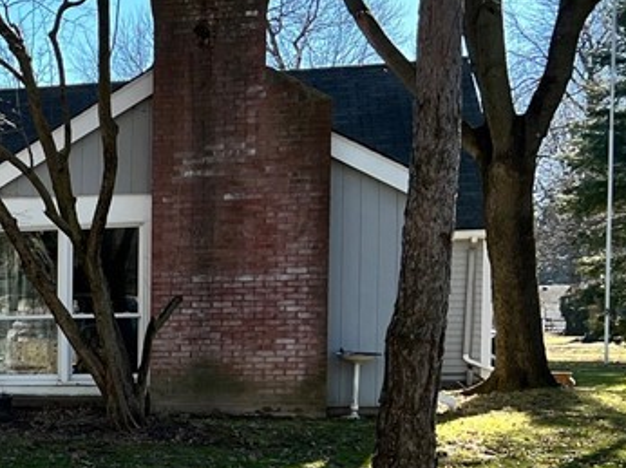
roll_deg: +1.4
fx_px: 1392
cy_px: 425
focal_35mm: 77
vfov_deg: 18.8
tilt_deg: -3.8
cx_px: -204
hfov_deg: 22.5
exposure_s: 1/1068
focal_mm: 5.7
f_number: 1.5
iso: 50
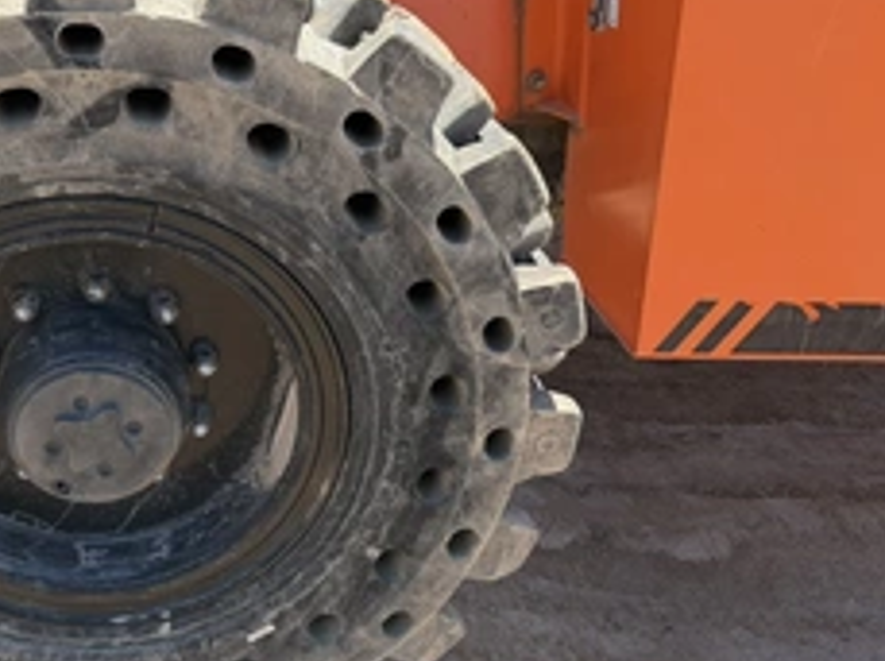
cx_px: 147
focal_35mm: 42
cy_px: 367
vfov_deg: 34.2
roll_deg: -2.5
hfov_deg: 42.3
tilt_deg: -27.9
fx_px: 1072
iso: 100
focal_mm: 6.76
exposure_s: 1/1770
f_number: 1.78
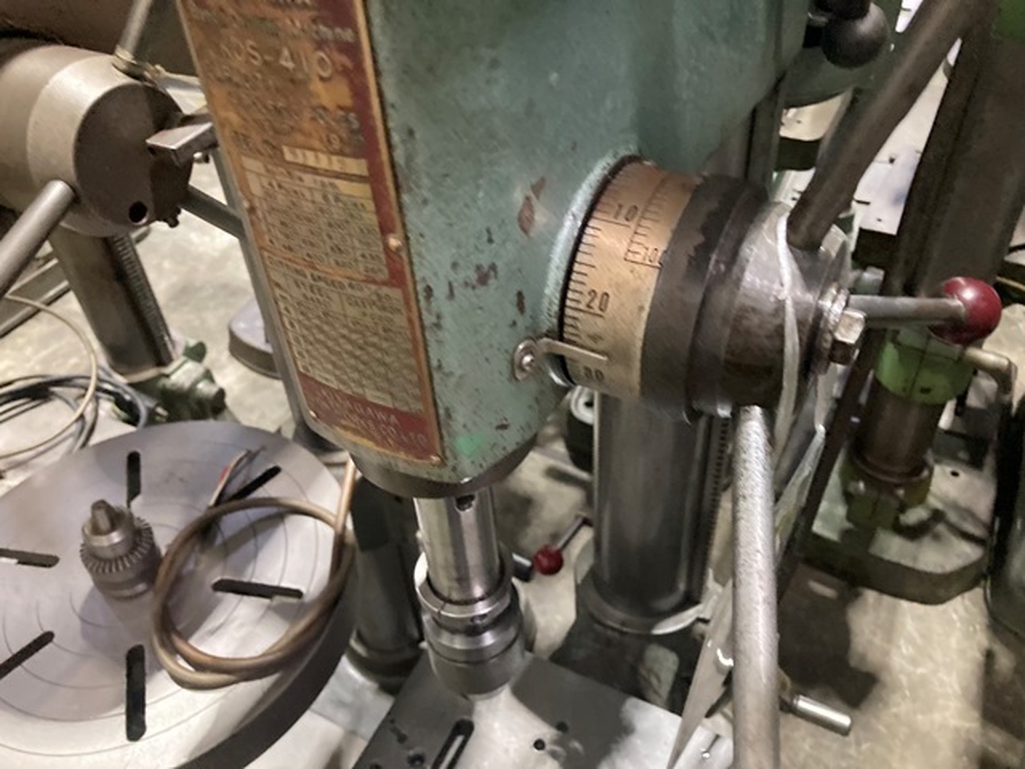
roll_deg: +2.7
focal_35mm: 28
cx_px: 512
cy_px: 384
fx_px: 829
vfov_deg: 49.7
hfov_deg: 63.4
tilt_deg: -42.0
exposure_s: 1/30
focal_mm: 3.99
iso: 500
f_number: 1.8
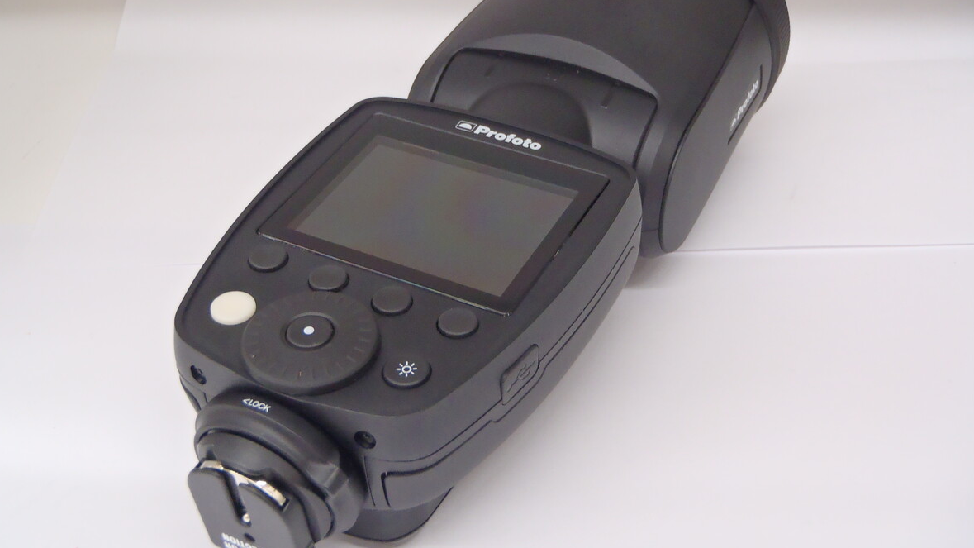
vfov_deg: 23.5
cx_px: 484
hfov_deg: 40.6
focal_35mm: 51
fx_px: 1317
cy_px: 224
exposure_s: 1/20
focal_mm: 8.25
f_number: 4.9
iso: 200
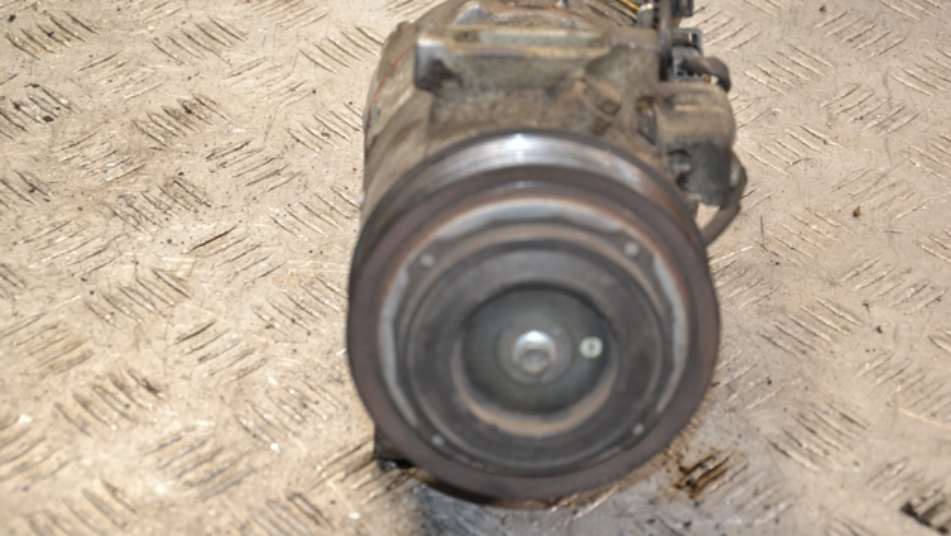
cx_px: 472
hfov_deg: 19.3
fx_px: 2800
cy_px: 218
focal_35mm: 111
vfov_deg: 10.9
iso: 800
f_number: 5.3
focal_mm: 70
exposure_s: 1/160
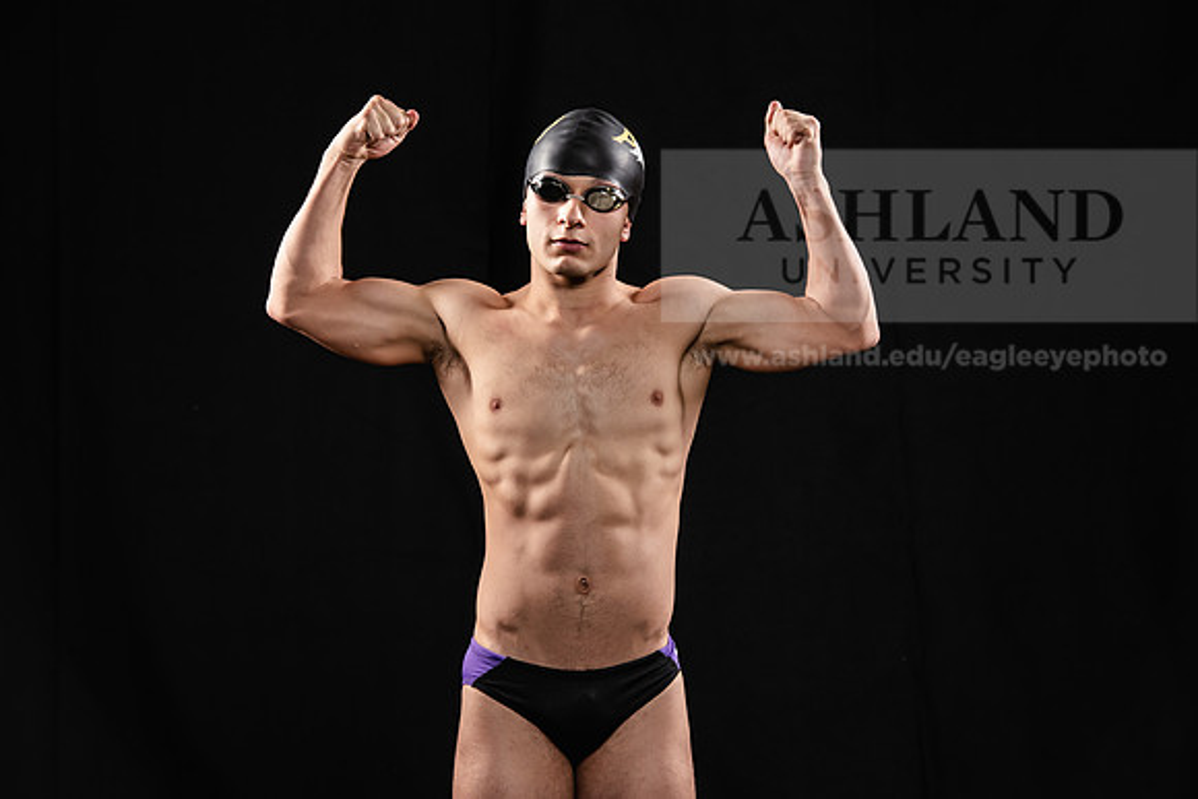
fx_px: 4161
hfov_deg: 16.4
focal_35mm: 125
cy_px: 400
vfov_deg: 11.0
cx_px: 599
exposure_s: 1/200
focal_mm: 125
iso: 400
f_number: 6.3
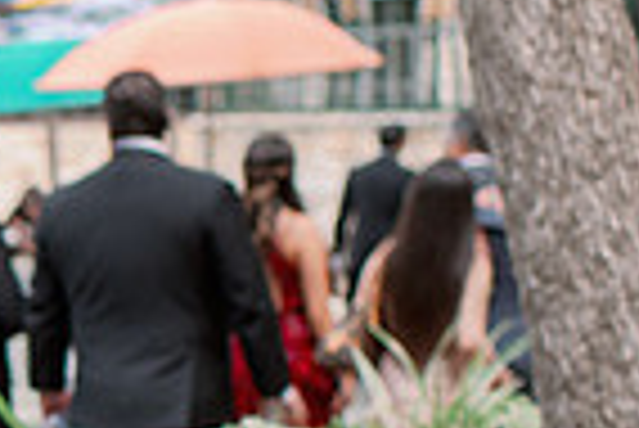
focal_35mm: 143
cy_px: 403
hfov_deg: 13.1
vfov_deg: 9.6
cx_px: -459
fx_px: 2541
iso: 200
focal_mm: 35
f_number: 2.8
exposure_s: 1/1000
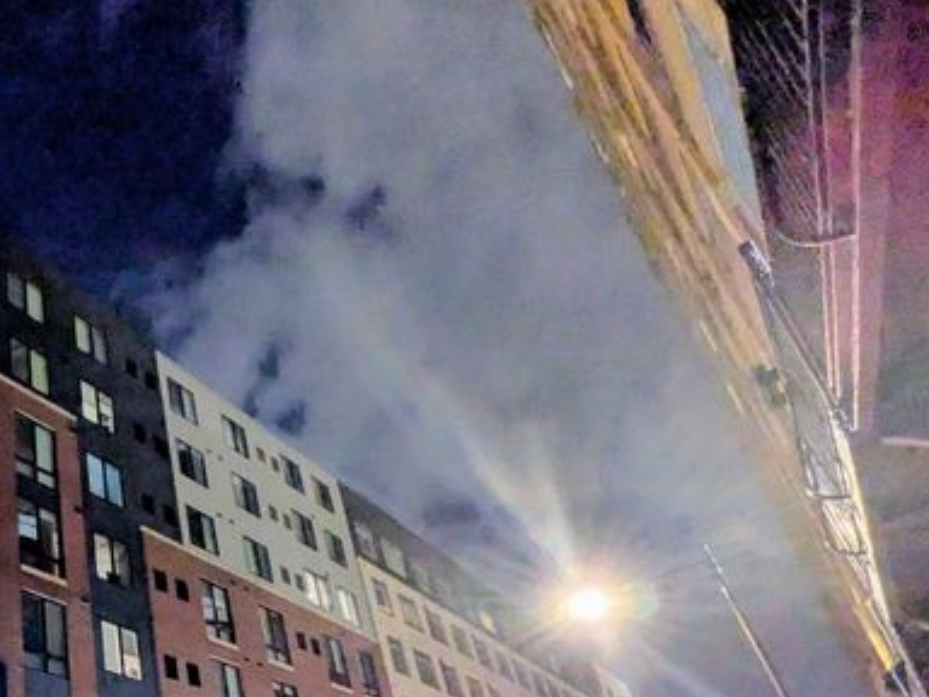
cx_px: 19
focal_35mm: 28
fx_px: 751
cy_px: 643
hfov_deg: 51.9
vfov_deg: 44.7
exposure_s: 1/24
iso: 192
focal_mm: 1.83
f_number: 2.2
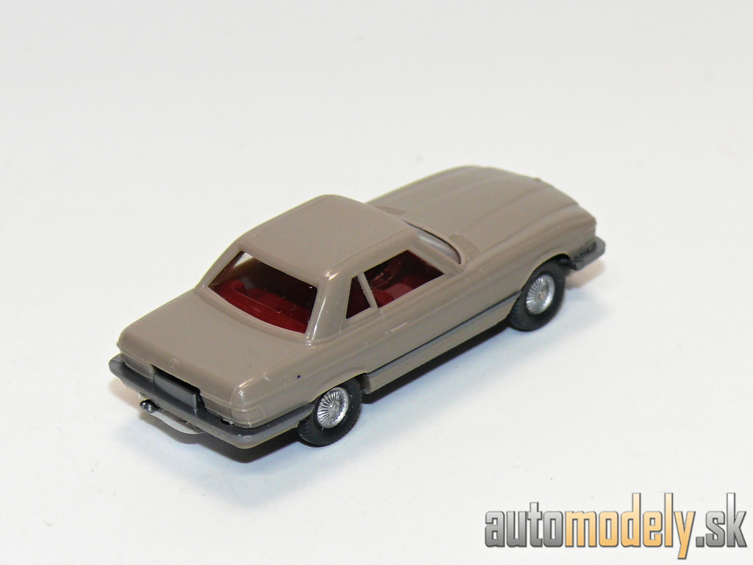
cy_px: 282
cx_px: 376
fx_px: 2937
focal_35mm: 135
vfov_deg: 11.0
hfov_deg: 14.6
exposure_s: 1/30
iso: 100
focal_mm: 16.1
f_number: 4
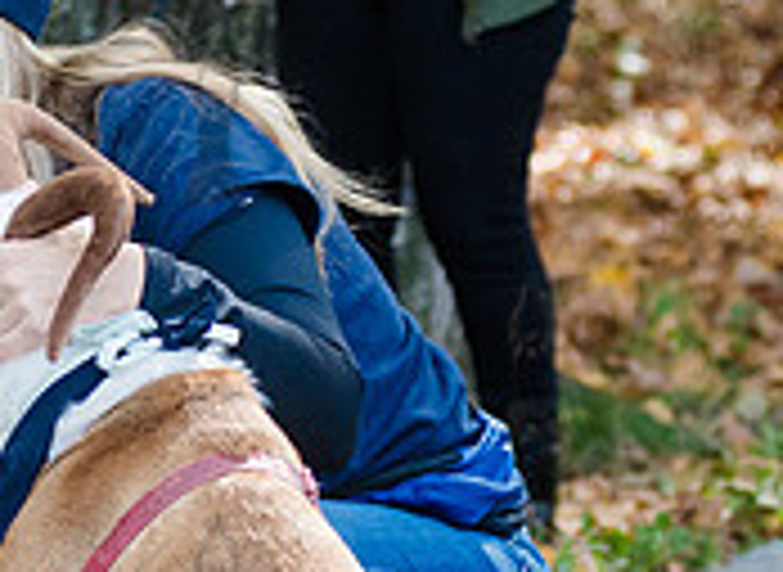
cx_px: -394
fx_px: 7774
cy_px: 181
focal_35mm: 347
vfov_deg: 4.2
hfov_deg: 5.7
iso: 1000
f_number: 4
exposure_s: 1/640
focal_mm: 80
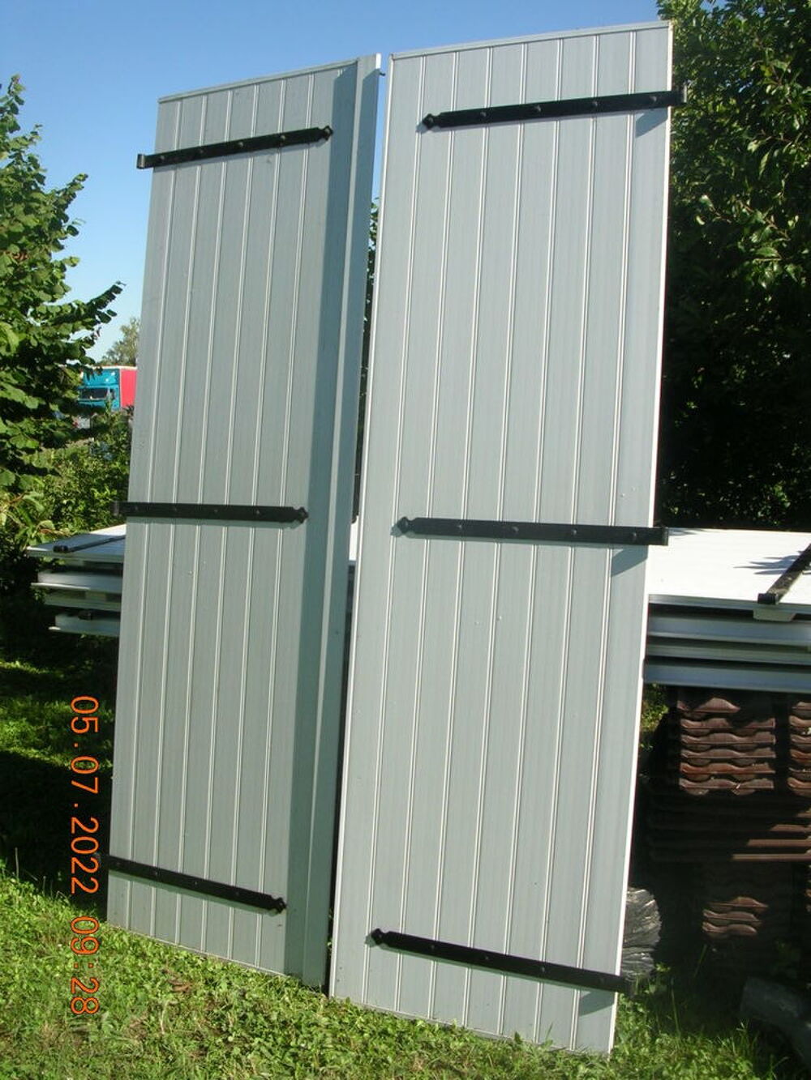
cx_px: 406
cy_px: 540
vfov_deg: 49.0
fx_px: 1187
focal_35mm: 38
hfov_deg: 37.7
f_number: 5.6
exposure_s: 1/214
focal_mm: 5.8
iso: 50
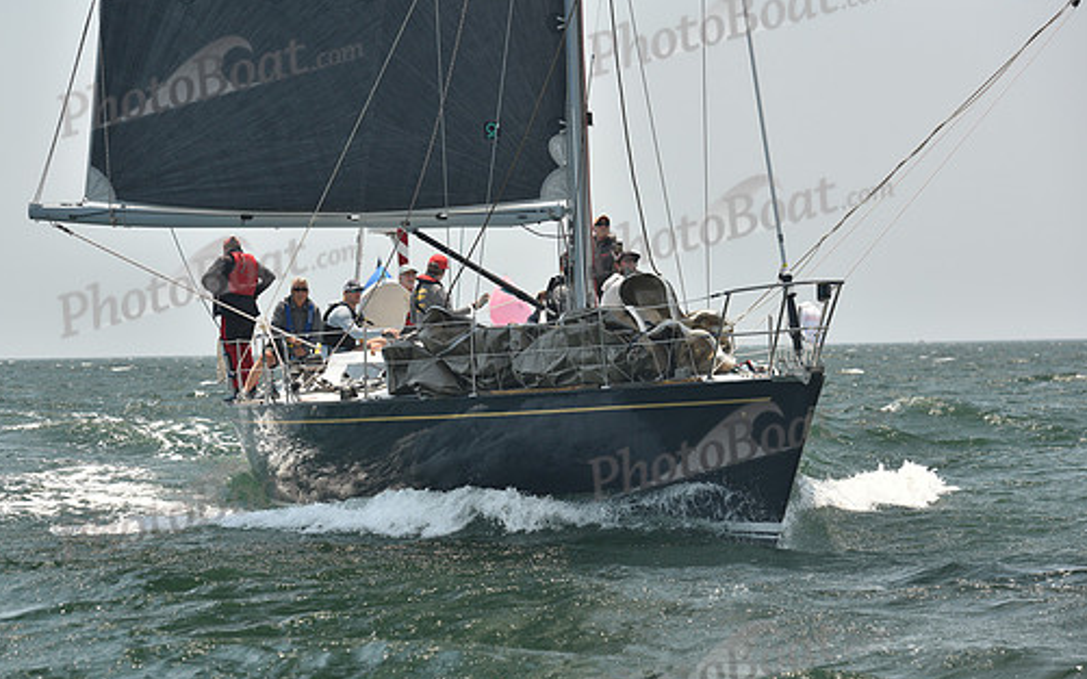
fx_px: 4265
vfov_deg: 9.1
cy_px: 363
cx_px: 477
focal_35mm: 144
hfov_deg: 14.5
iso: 250
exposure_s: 1/640
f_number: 5.6
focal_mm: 122
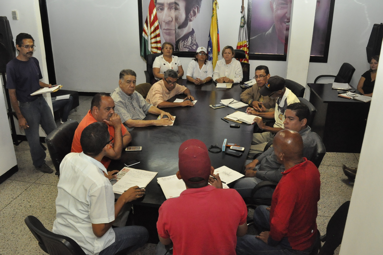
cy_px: 128
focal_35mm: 33
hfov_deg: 57.3
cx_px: 192
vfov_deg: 39.9
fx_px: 351
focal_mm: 22
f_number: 8
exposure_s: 1/200
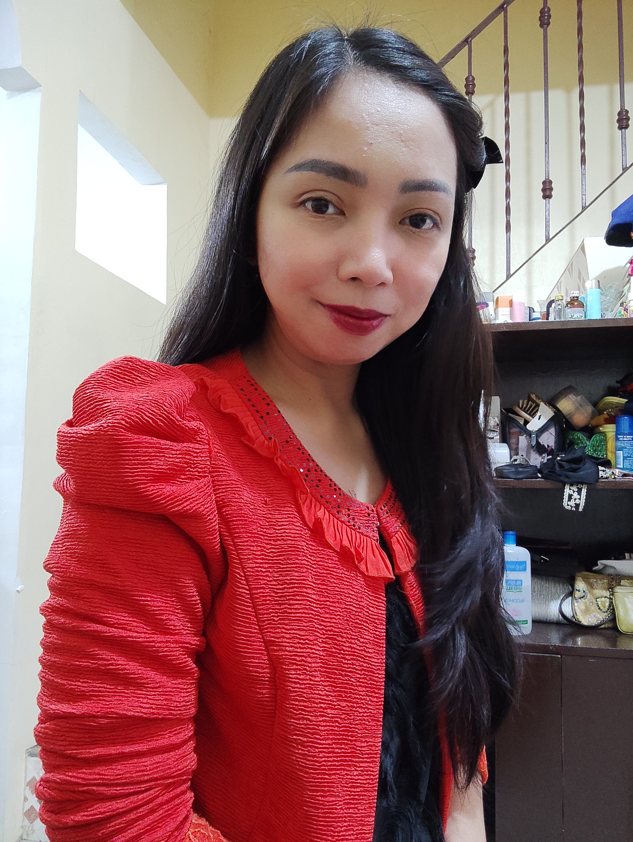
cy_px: 421
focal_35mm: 20
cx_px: 316
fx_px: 487
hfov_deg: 66.0
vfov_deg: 81.7
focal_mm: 3.49
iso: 408
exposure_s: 1/20
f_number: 2.45
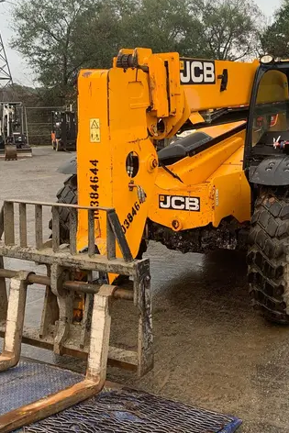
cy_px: 183
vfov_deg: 46.2
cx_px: 208
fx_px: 505
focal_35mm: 42
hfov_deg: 31.5
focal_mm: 4.25
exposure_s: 1/121
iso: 50
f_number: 1.8
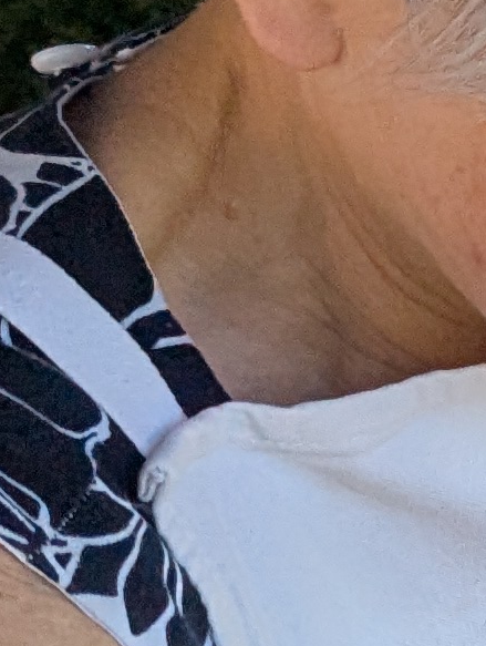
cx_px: 1517
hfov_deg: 7.6
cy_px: 325
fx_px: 3137
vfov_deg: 11.7
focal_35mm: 168
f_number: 1.85
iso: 44
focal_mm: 6.81
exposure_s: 1/1689
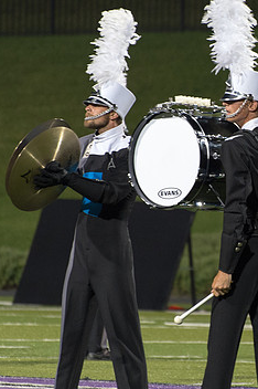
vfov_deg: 3.7
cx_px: 277
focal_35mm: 558
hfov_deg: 2.5
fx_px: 6010
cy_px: 149
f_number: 5.3
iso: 2800
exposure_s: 1/160
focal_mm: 230
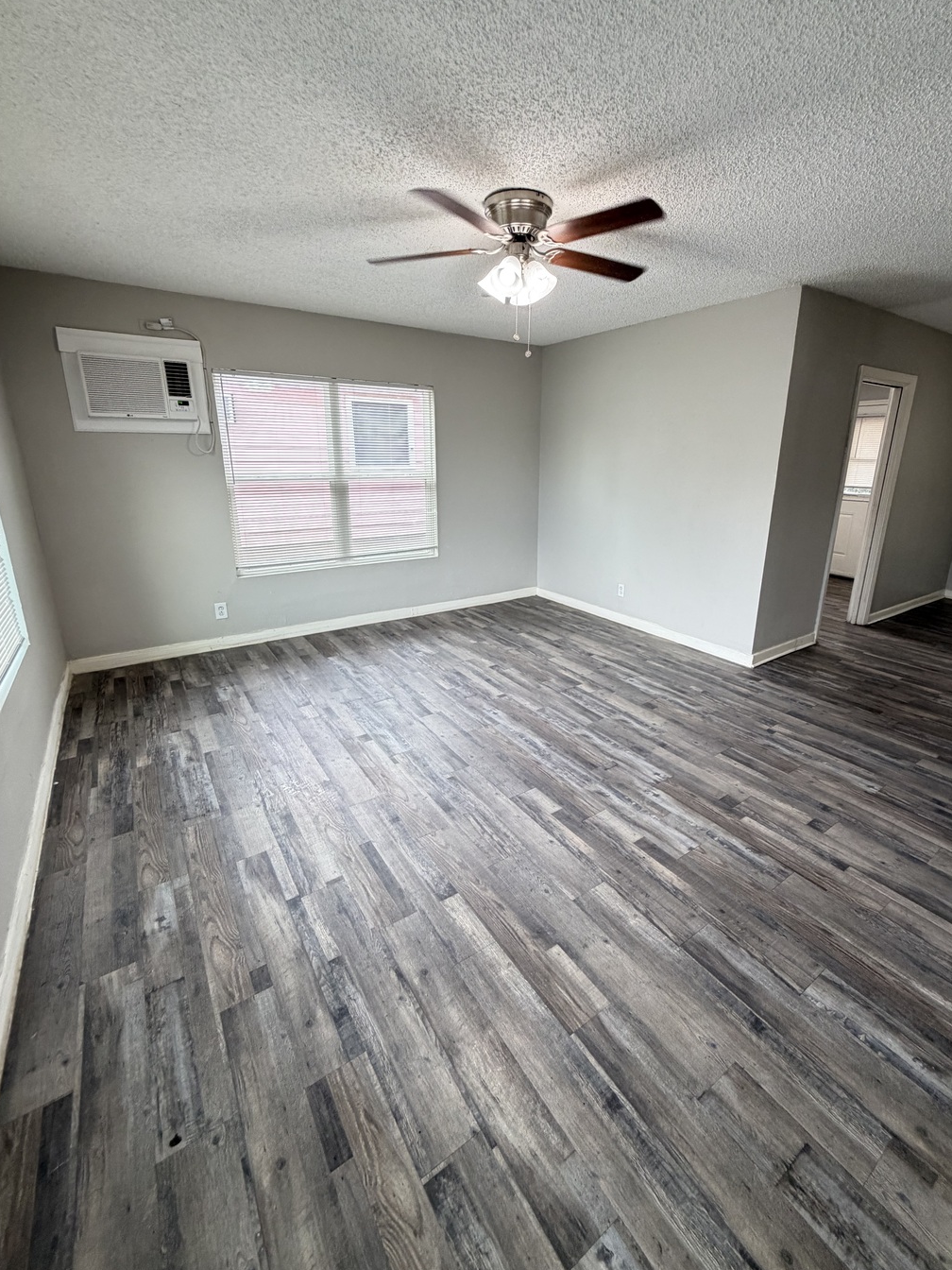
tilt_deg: -15.4
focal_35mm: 15
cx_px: 506
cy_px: 609
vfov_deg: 98.1
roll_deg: -0.4
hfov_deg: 81.6
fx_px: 550
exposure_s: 1/120
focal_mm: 2.22
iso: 250
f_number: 2.2
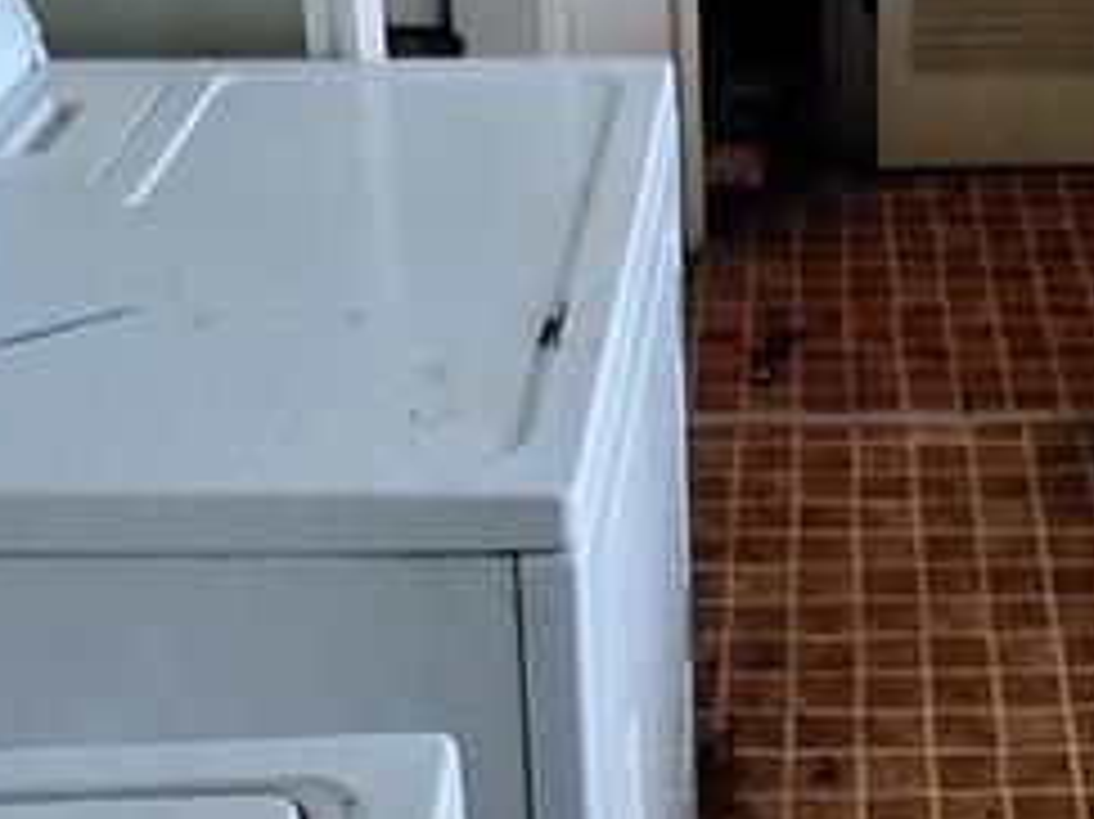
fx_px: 2432
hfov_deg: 24.9
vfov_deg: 18.8
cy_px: 104
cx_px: 878
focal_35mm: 77
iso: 640
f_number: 1.9
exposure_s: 1/60
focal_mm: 2.2
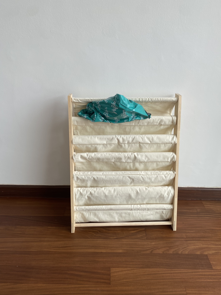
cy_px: 148
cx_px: 110
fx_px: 221
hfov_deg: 53.1
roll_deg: +0.4
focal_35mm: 26
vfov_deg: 67.3
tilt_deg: -26.9
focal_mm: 4.25
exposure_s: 1/180
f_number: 1.8
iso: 32
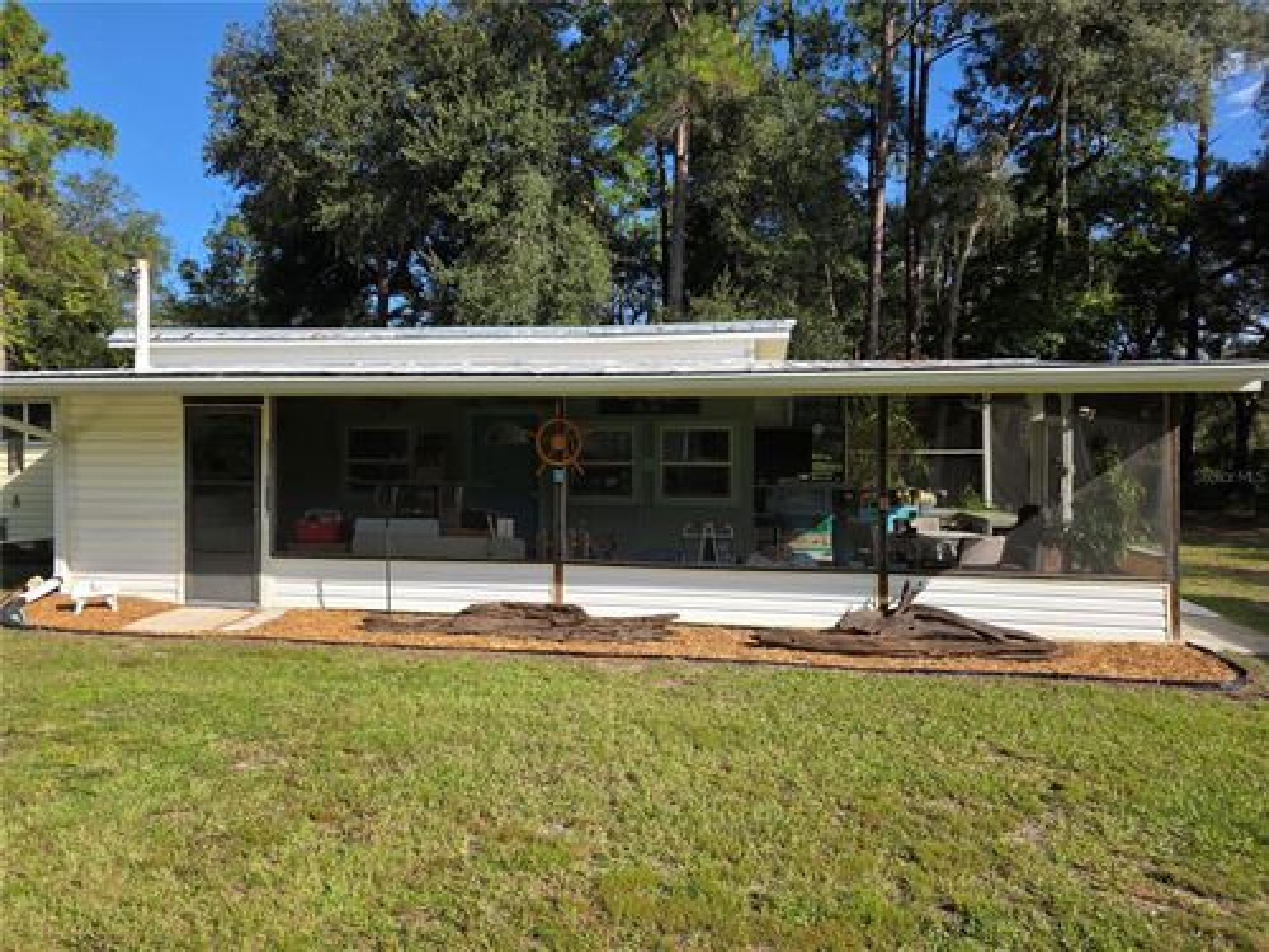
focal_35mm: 23
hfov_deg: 73.9
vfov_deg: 58.9
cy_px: 476
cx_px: 634
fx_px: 843
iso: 80
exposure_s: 1/4145
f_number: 1.7
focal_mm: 6.3
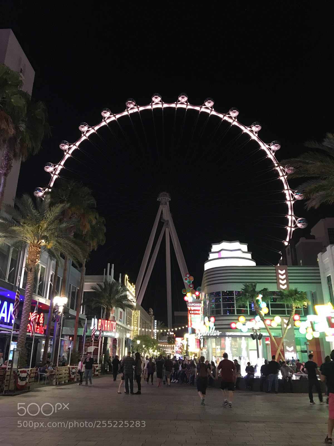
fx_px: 373
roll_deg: -0.2
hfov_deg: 48.2
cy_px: 223
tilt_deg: +19.9
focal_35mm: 29
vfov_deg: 61.7
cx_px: 167
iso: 200
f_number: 2.2
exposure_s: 1/15
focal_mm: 4.15
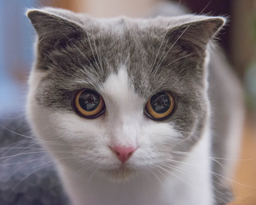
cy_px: 103
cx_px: 120
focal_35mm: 105
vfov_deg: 14.7
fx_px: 796
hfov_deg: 18.3
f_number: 4
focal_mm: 92
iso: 10159
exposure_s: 1/100
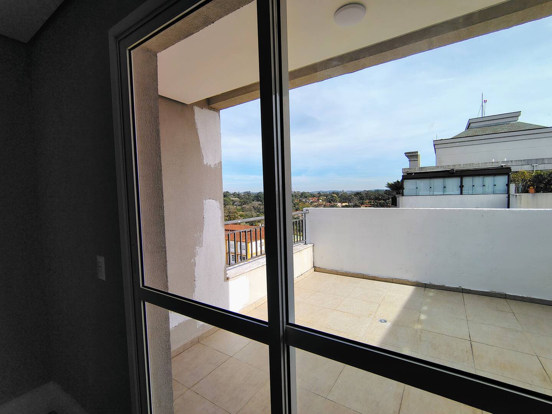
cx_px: 276
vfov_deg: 78.1
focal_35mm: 16
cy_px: 207
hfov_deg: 94.5
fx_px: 255
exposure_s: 1/683
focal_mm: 2.13
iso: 100
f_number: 2.2
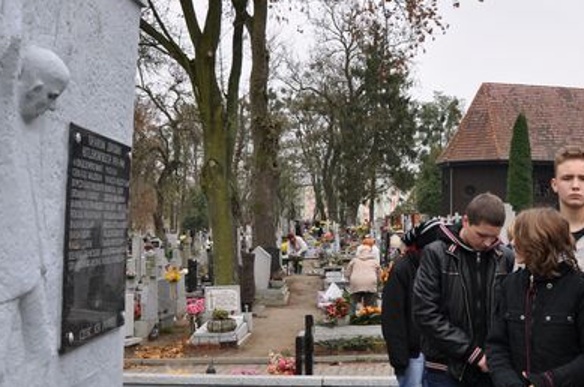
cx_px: 411
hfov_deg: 39.0
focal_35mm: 50
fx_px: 810
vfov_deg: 26.8
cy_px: 249
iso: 200
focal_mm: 18
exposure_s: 1/125
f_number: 5.6
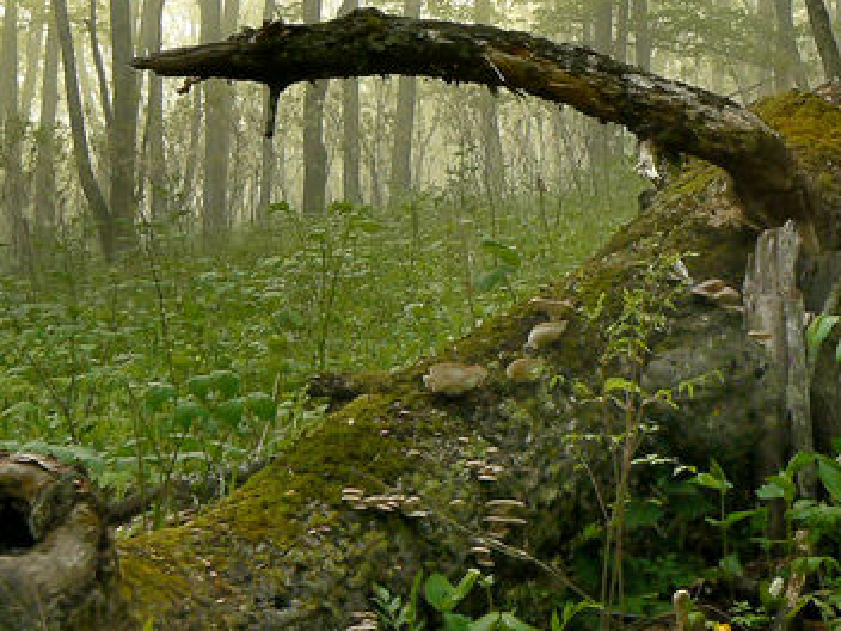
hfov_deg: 21.2
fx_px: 2235
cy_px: 123
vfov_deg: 15.9
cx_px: 578
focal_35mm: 92
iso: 80
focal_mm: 6
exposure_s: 1/80
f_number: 5
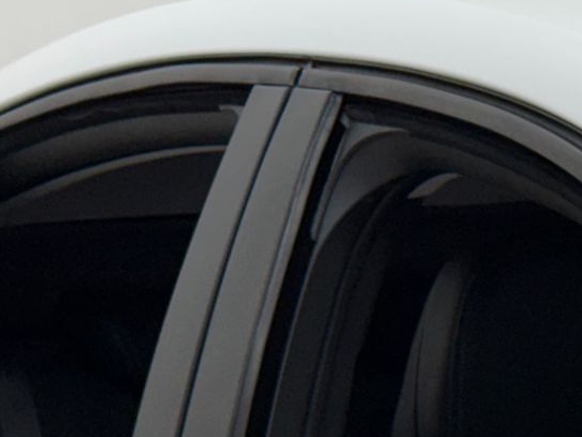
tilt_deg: -13.5
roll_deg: +0.9
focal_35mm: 170
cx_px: 566
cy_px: 672
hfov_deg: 11.5
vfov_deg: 8.5
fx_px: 2859
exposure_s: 1/120
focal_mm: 6.76
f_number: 1.78
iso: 100
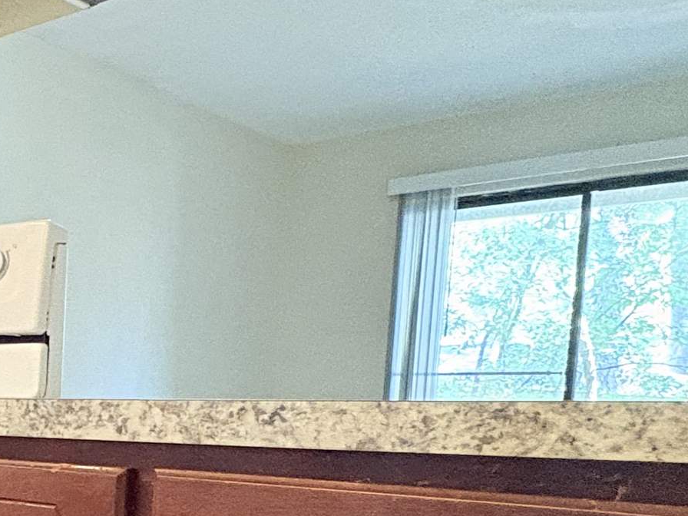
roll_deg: -0.3
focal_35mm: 48
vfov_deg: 28.8
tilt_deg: -6.0
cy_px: 487
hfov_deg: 29.3
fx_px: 954
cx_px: -269
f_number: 2.2
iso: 640
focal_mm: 2.22
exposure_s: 1/60
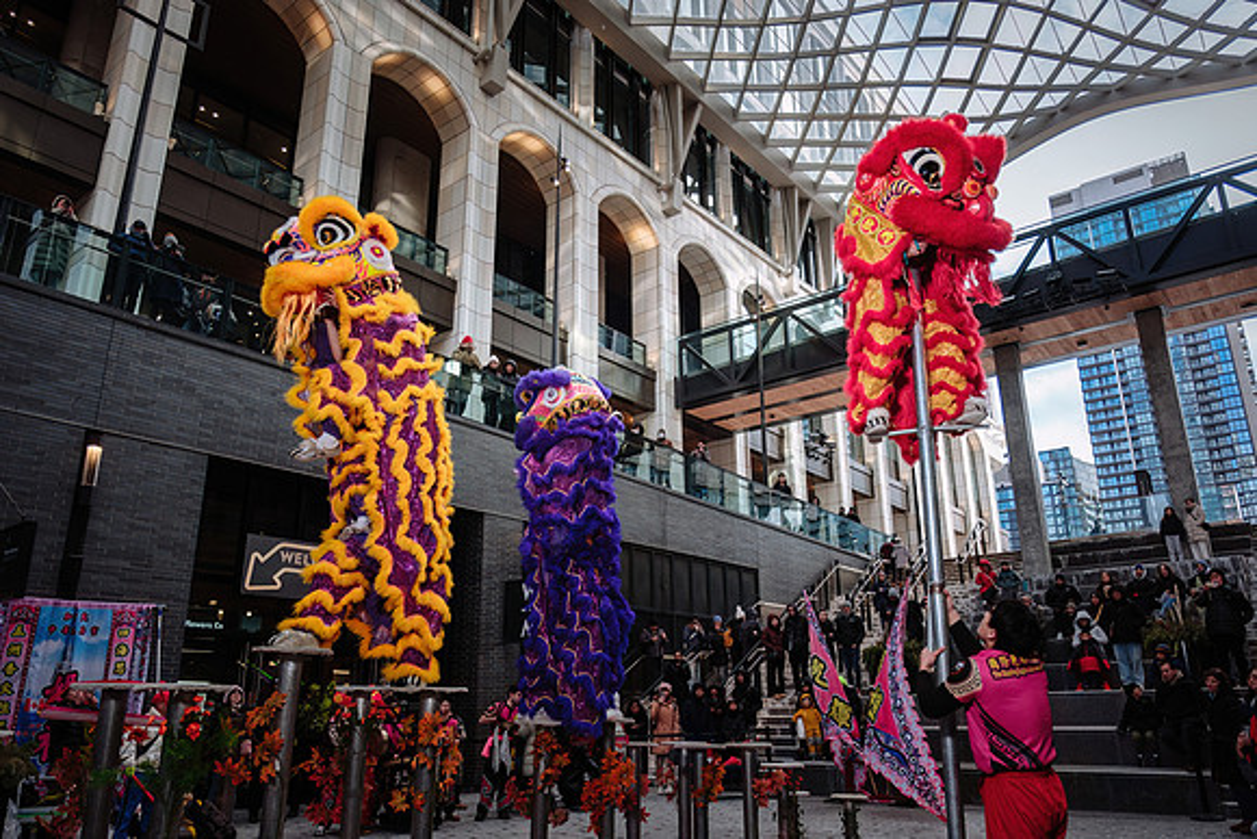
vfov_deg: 51.6
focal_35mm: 25
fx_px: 868
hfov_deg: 71.8
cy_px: 420
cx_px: 628
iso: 160
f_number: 2.8
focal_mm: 16
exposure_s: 1/250
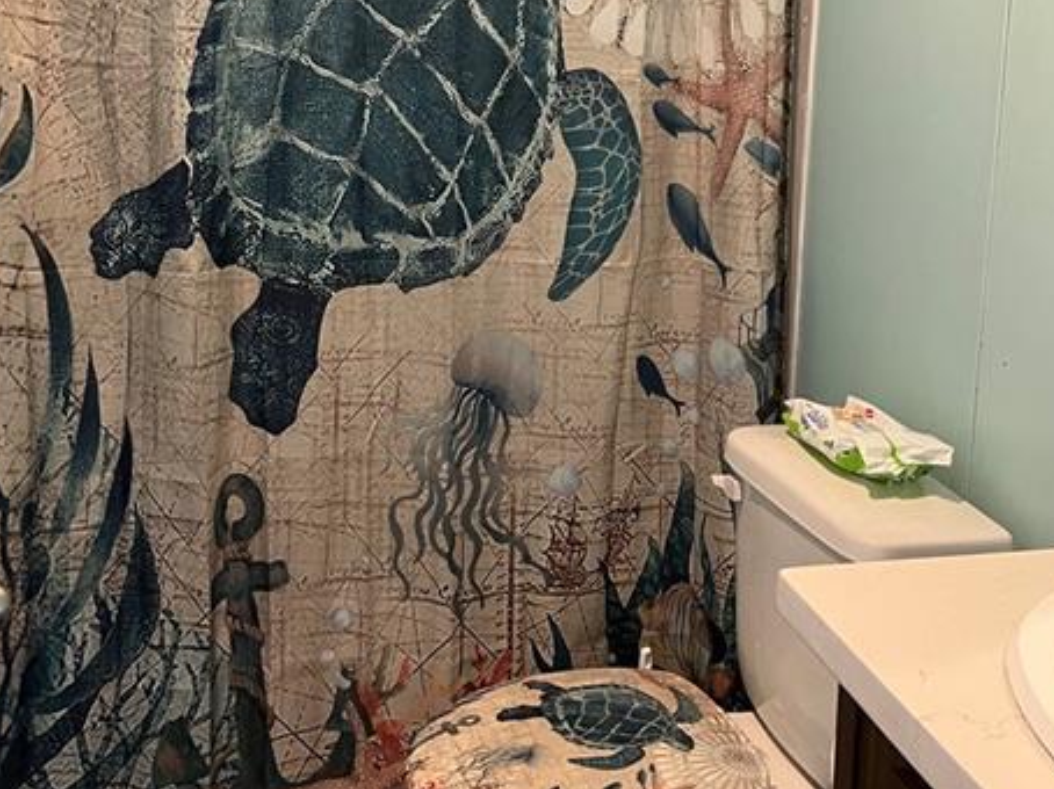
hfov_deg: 42.9
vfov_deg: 31.4
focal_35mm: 44
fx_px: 1339
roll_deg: -1.7
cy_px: 91
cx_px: 492
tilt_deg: -5.8
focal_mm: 5.1
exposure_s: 1/60
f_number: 1.6
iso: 320
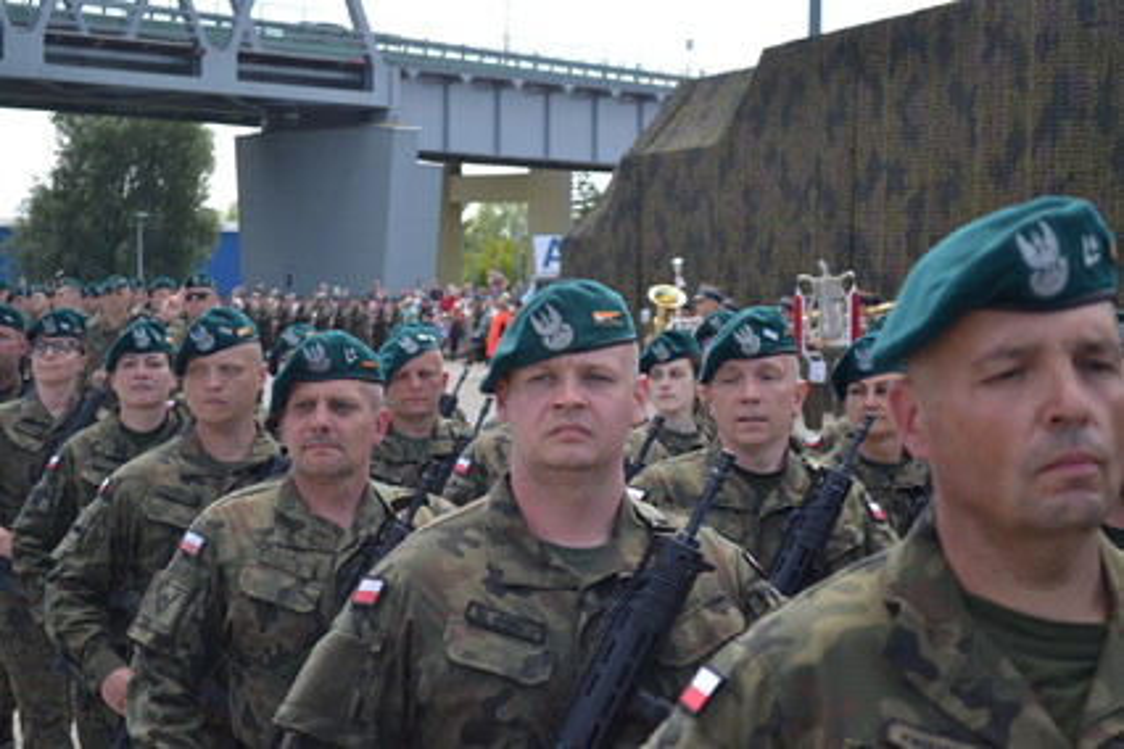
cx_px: 562
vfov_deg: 16.6
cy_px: 374
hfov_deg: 24.6
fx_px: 2576
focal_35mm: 82
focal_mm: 55
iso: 400
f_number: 5.6
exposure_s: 1/500
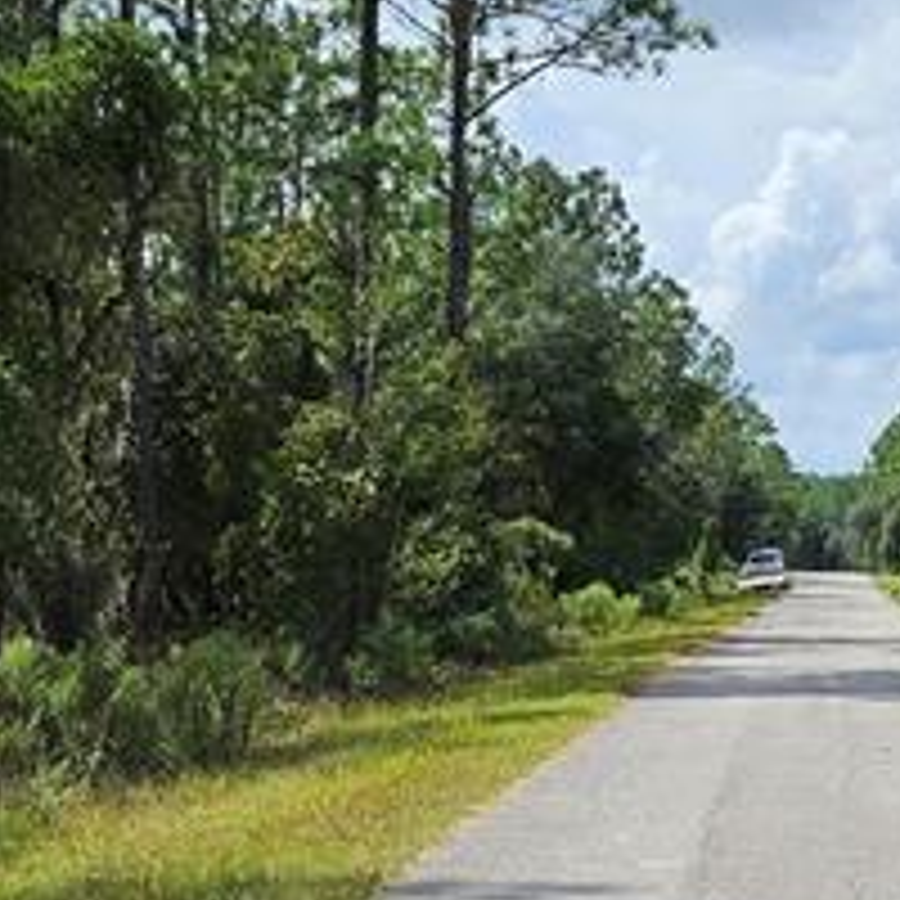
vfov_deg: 21.2
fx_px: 2294
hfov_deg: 21.8
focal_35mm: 78
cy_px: 954
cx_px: 783
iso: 25
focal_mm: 5.4
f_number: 1.8
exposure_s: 1/2497
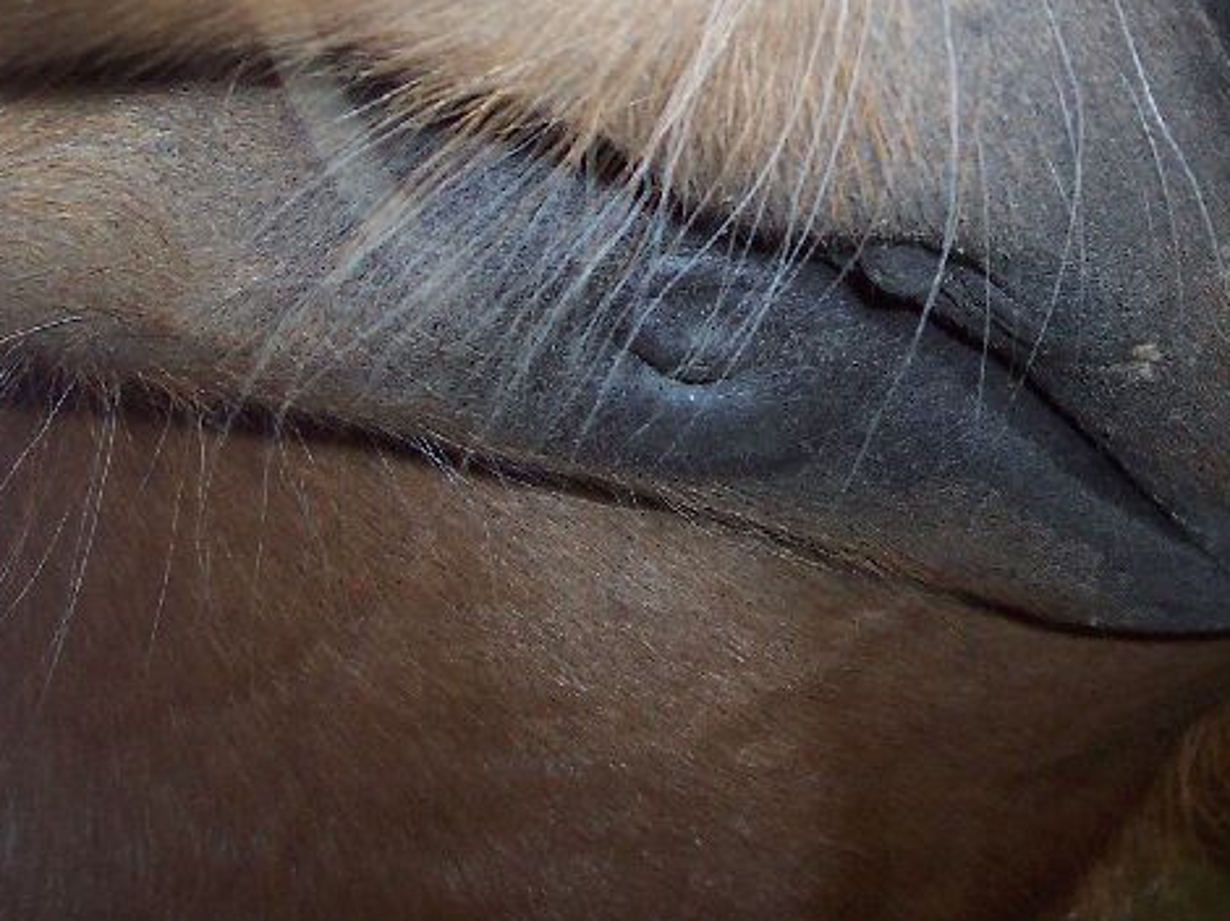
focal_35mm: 63
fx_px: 2237
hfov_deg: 30.2
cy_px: 149
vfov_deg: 22.9
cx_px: 924
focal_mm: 5.6
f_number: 2.8
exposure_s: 1/60
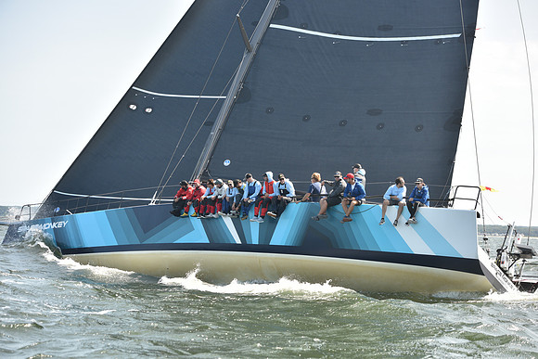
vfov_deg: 19.5
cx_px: 269
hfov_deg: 28.8
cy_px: 180
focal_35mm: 70
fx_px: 1046
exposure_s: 1/800
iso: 250
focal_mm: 70
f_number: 5
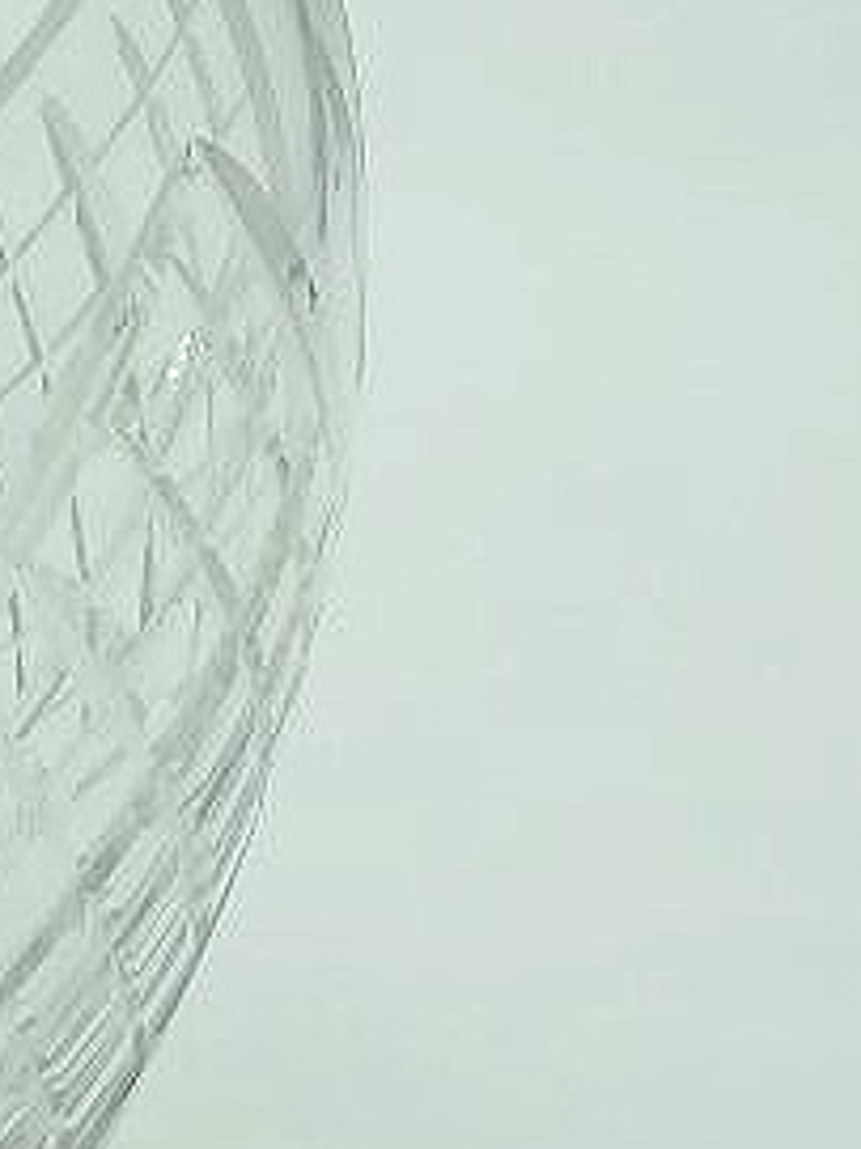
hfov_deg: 5.5
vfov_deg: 7.3
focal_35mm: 266
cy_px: -725
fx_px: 8829
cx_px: -611
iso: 80
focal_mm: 12.8
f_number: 4.7
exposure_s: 1/400
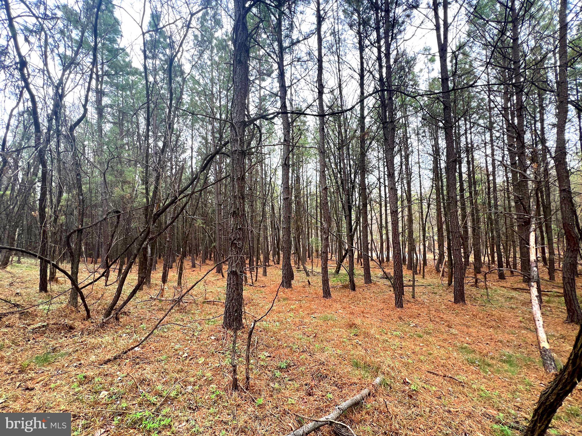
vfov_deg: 89.9
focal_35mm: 13
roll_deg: +0.9
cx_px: 291
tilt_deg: +1.8
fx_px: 219
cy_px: 218
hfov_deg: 106.2
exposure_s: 1/102
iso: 32
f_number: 1.8
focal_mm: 1.57
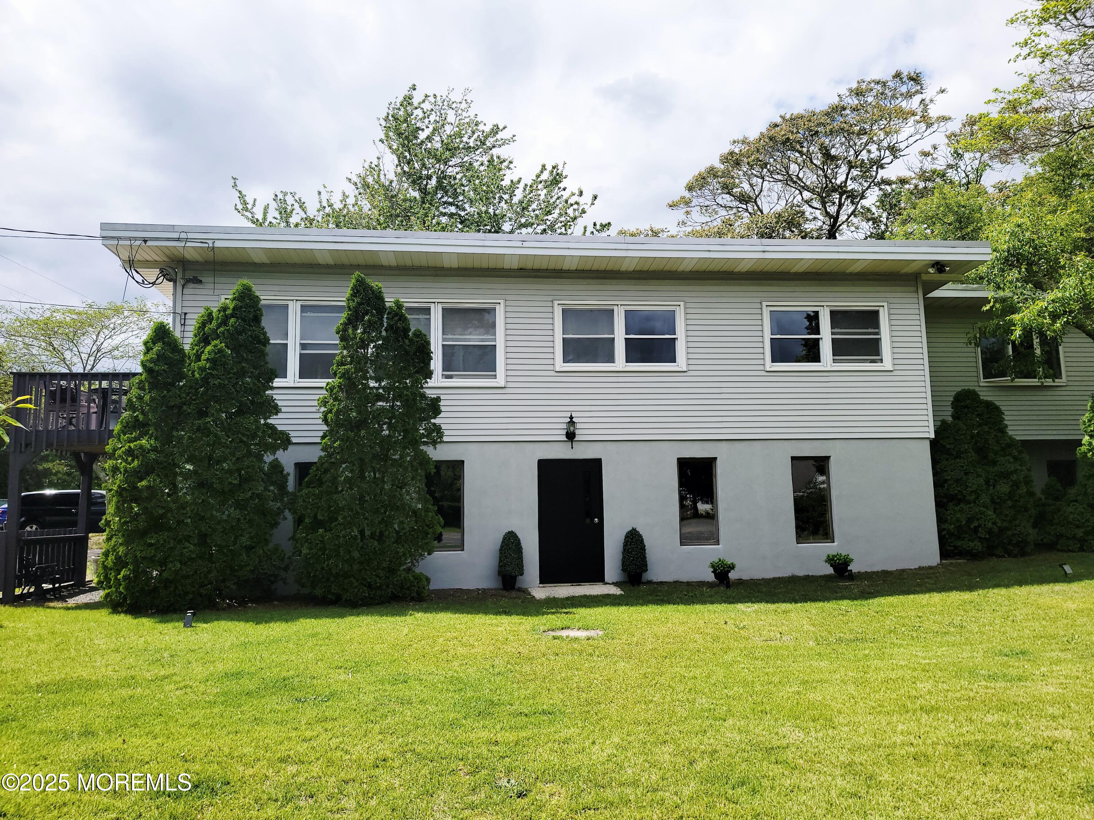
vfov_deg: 56.8
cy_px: 410
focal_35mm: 24
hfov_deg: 71.6
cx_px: 547
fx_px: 758
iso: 16
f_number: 1.8
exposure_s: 1/1148
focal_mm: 6.7
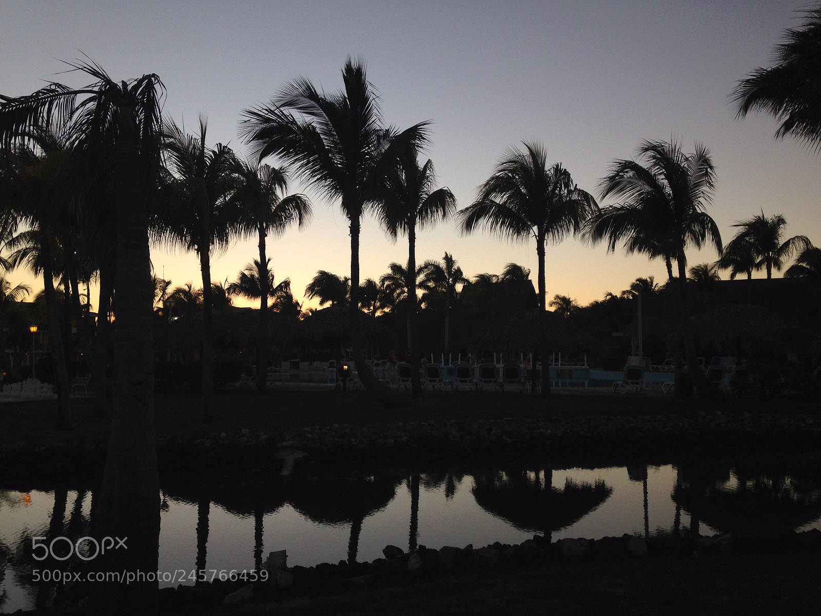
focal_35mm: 33
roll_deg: -0.2
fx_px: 783
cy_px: 308
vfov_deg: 42.9
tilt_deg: +5.2
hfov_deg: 55.4
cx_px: 410
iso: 50
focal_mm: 4.12
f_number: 2.4
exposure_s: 1/420
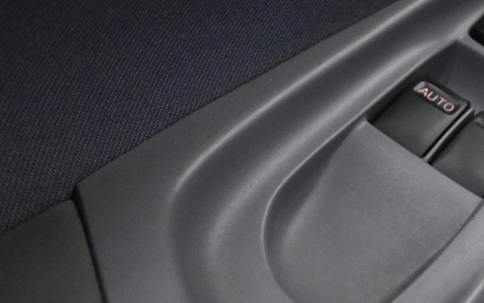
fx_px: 910
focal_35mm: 69
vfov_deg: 17.6
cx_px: 524
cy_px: -101
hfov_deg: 27.4
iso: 4000
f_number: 3.5
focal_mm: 16
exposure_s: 1/40
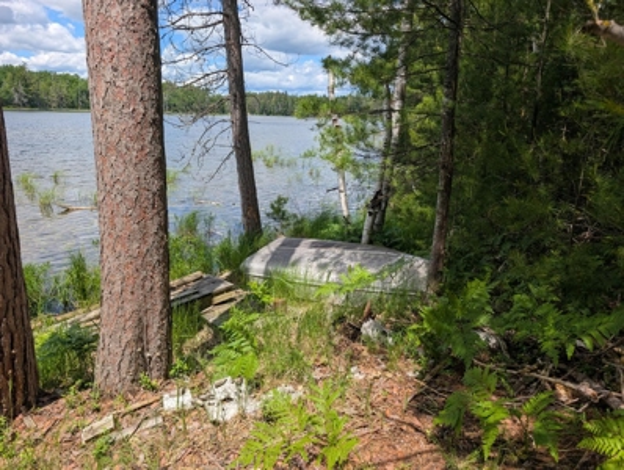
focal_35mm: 24
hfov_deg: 71.5
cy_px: 235
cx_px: 312
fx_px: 433
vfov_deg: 57.0
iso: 21
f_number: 1.68
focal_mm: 6.9
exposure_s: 1/962
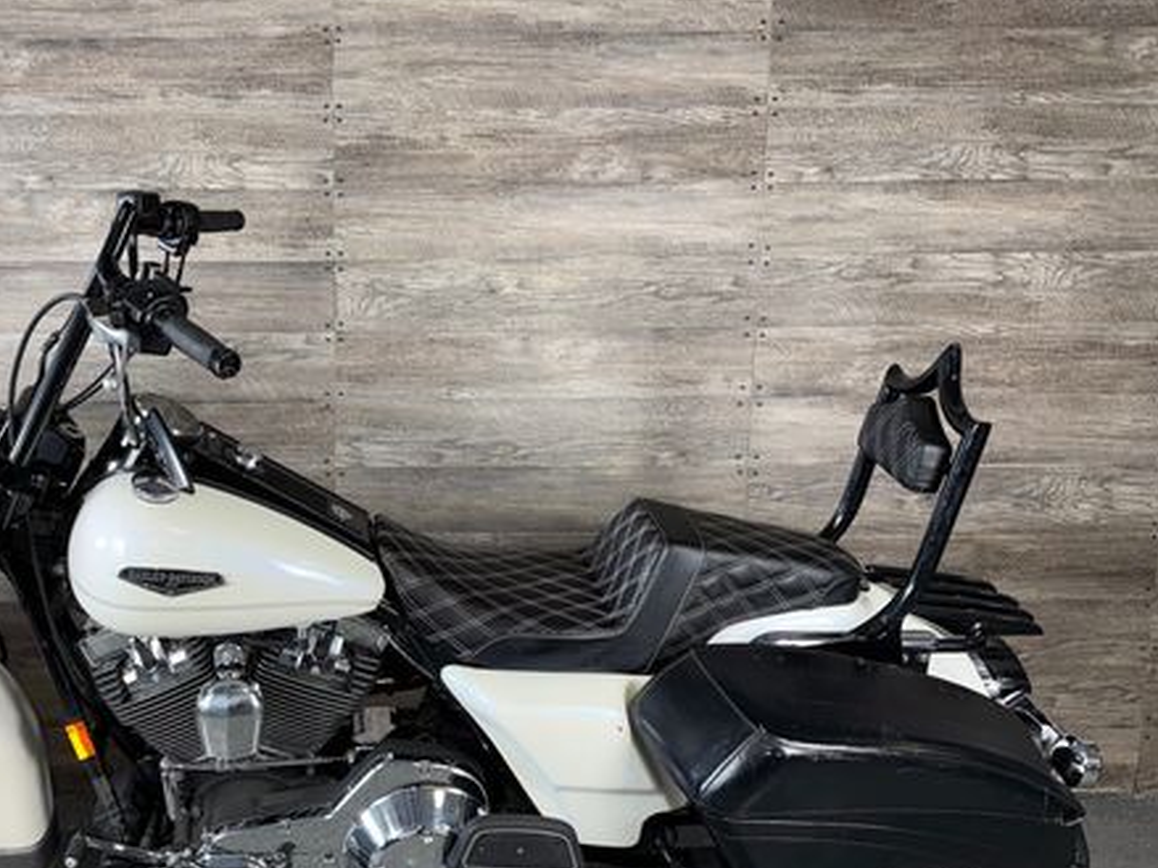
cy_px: 488
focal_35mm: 35
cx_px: 327
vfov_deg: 40.6
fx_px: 1171
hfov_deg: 51.0
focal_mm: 6.76
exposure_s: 1/35
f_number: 1.78
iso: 64
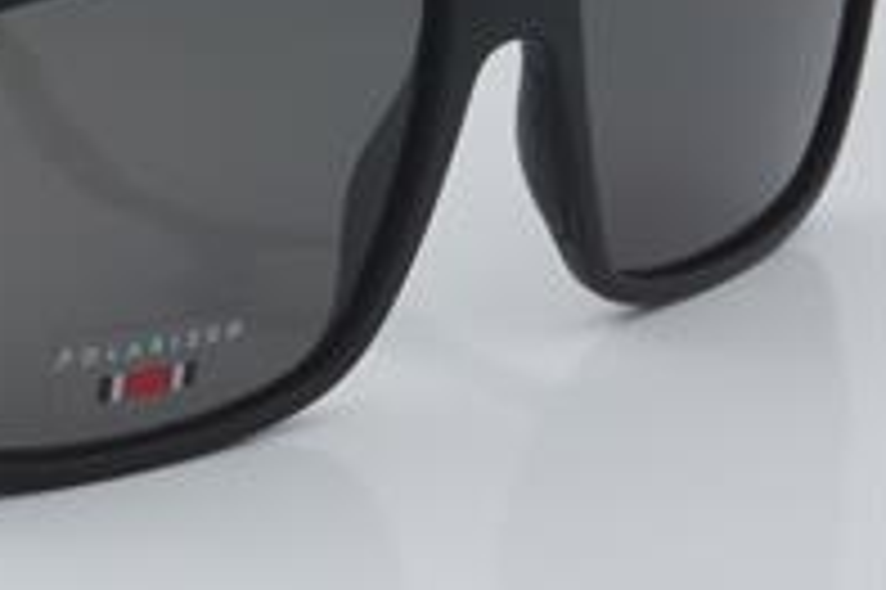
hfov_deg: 13.3
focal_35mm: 152
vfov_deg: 9.0
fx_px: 3738
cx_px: 4
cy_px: 113
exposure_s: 1/4
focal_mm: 50
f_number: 32
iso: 100
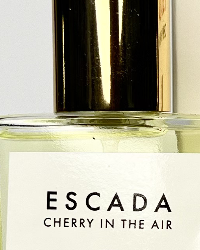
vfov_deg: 12.0
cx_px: 266
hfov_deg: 9.4
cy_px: 162
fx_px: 1192
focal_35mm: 161
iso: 50
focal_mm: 5.7
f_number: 1.5
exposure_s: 1/521
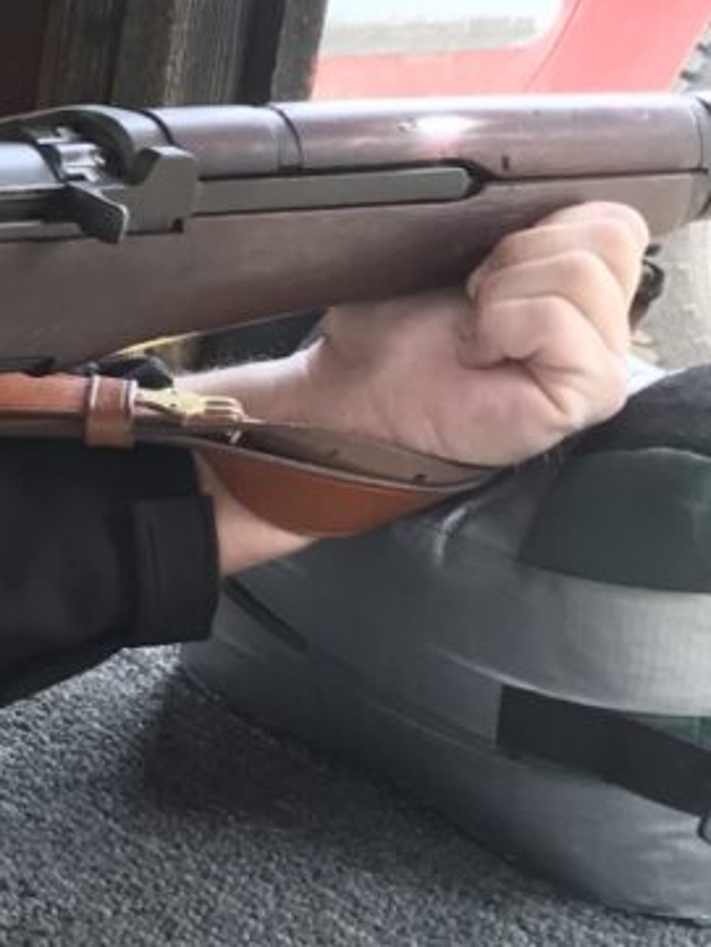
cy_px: 160
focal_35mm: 119
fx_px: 3257
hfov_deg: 11.6
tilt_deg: -16.2
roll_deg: -4.7
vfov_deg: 16.4
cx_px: -548
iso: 40
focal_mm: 3.99
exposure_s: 1/120
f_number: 1.8
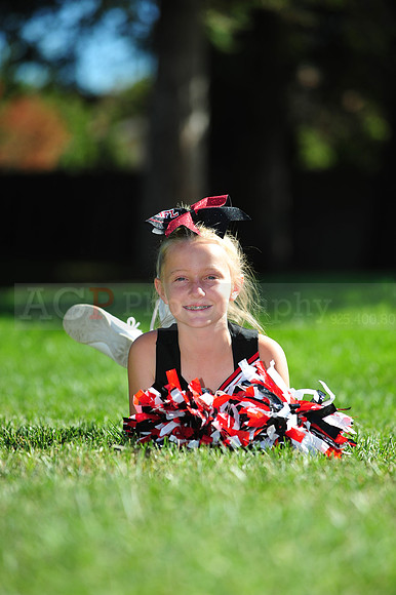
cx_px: 198
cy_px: 298
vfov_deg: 10.3
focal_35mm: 200
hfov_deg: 6.9
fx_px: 3304
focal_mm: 200
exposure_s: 1/2000
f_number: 4.5
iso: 400
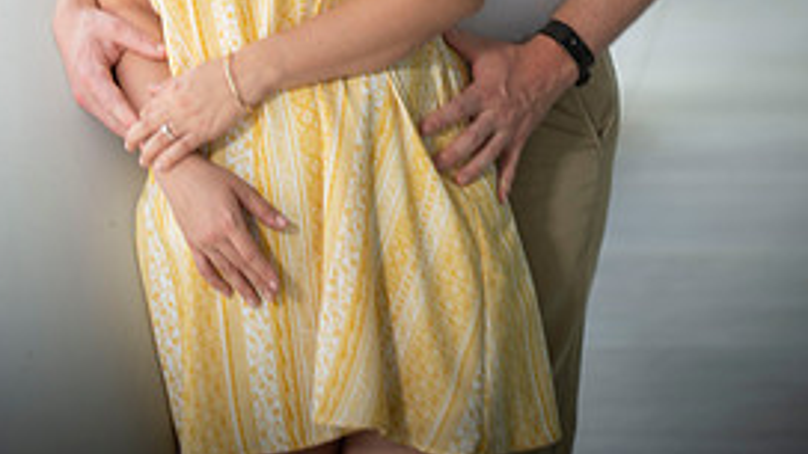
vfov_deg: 6.6
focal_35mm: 182
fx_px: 3899
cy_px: -193
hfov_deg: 11.8
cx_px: 405
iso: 50
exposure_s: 1/160
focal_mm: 105
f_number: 3.5
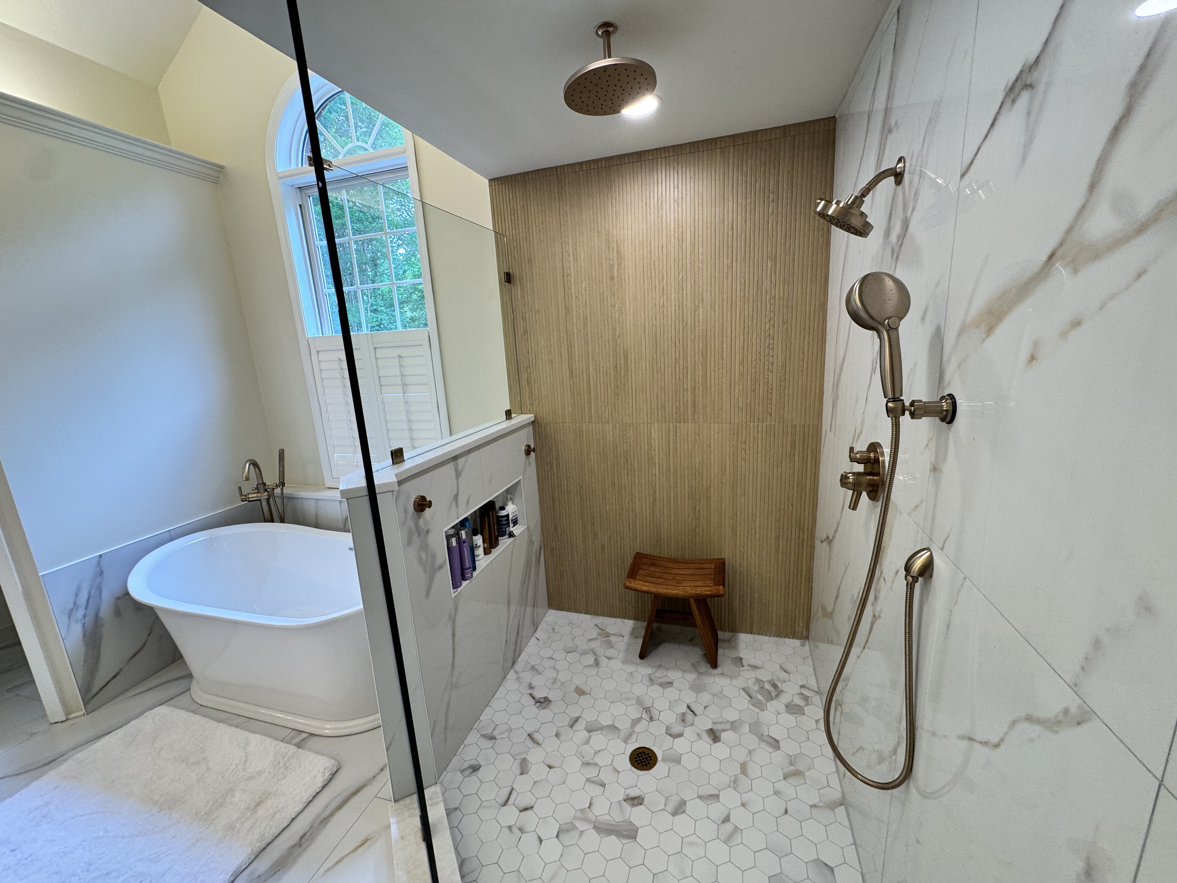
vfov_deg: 85.7
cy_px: 442
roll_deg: +4.2
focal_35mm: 14
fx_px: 476
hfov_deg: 102.1
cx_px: 588
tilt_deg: -11.8
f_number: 2.2
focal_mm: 2.22
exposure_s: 1/120
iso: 125
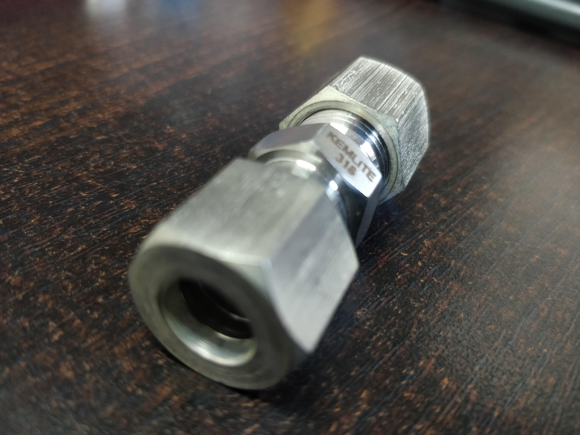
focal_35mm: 24
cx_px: 290
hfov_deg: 71.6
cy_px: 218
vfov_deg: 56.8
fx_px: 402
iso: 1250
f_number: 1.7
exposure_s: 1/33
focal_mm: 4.1
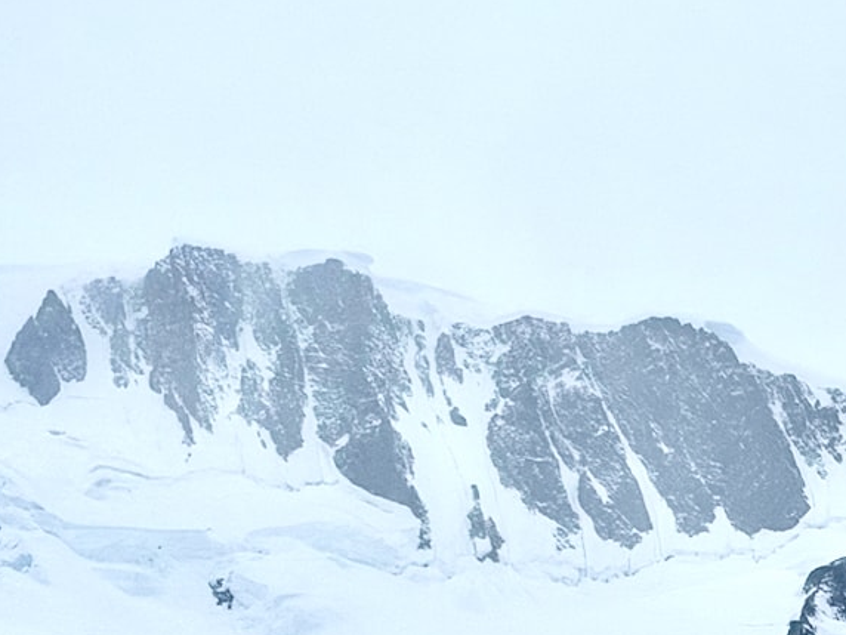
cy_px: 727
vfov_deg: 9.1
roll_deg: -0.3
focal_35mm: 161
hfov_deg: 12.1
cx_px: 845
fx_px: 3935
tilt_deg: +7.6
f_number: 1.78
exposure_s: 1/13333
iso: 80
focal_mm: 6.76
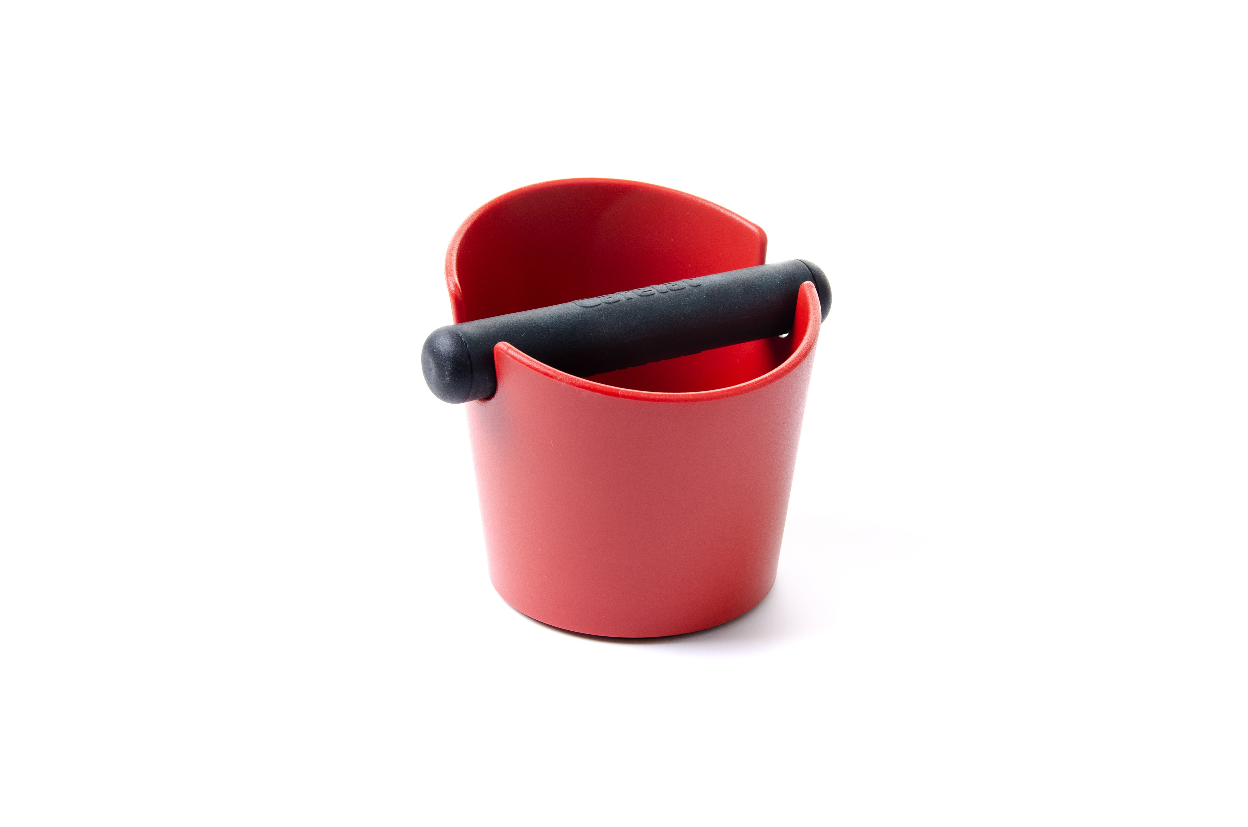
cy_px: 414
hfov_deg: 28.1
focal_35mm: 72
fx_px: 2491
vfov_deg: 18.8
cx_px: 624
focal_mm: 48
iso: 100
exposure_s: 1/160
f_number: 7.1
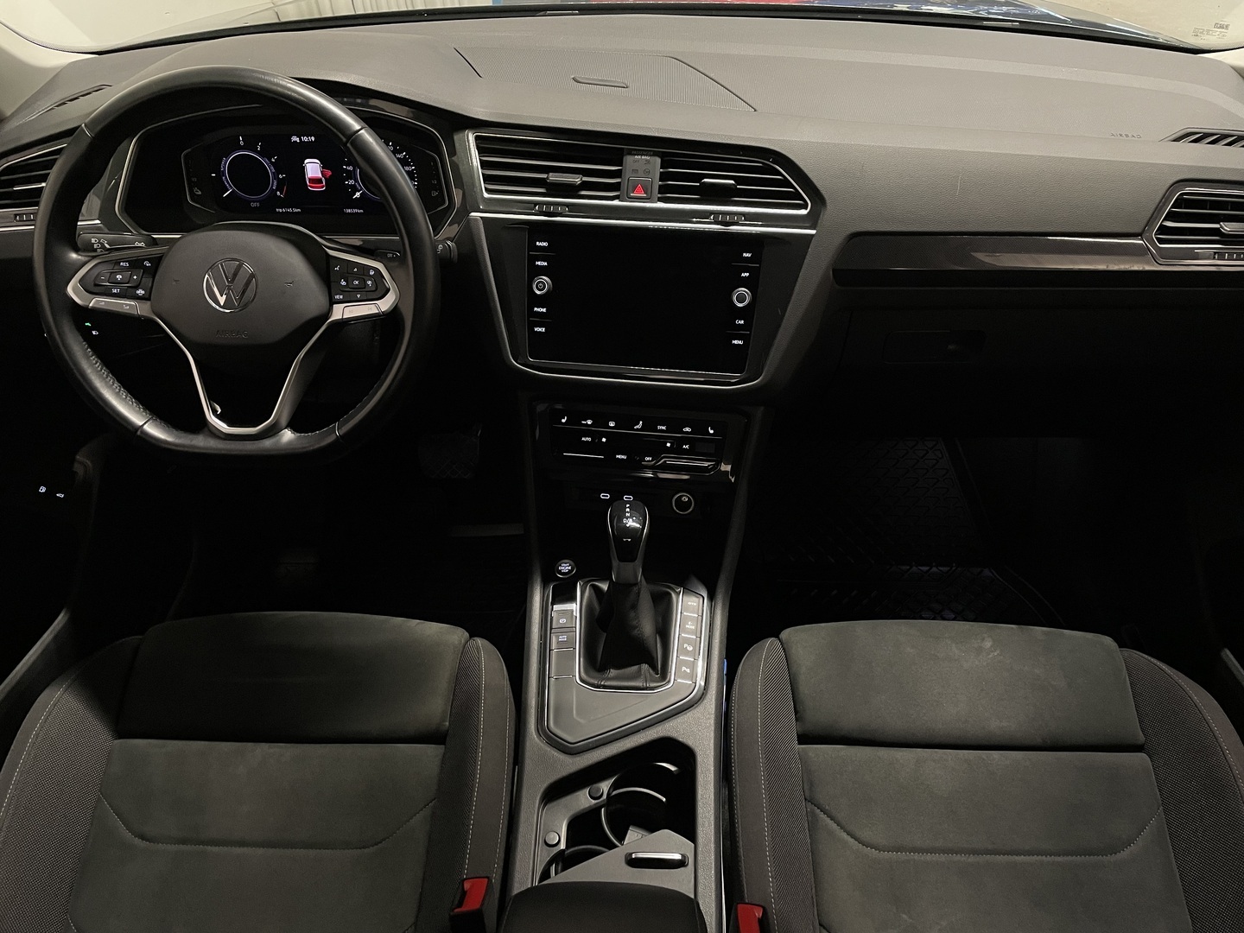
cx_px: 622
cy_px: 466
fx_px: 934
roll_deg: +1.6
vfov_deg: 53.1
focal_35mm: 26
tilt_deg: -39.5
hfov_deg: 67.3
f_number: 1.6
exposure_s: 1/50
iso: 200
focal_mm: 4.2
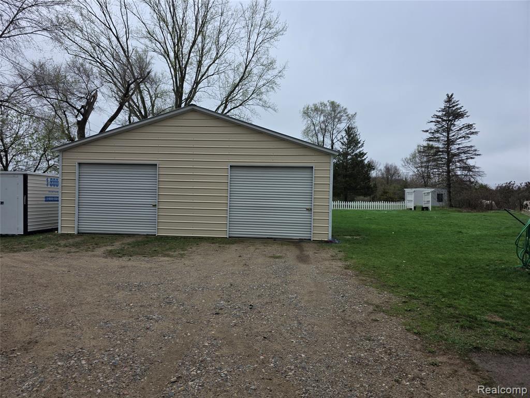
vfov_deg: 58.9
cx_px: 265
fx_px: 352
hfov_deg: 73.9
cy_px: 199
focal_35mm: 23
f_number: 1.7
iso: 80
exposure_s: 1/5608
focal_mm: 6.3
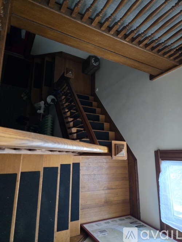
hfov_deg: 58.9
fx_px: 161
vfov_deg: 73.9
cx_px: 91
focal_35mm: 23
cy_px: 121
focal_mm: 5.4
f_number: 1.8
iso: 1600
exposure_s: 1/60
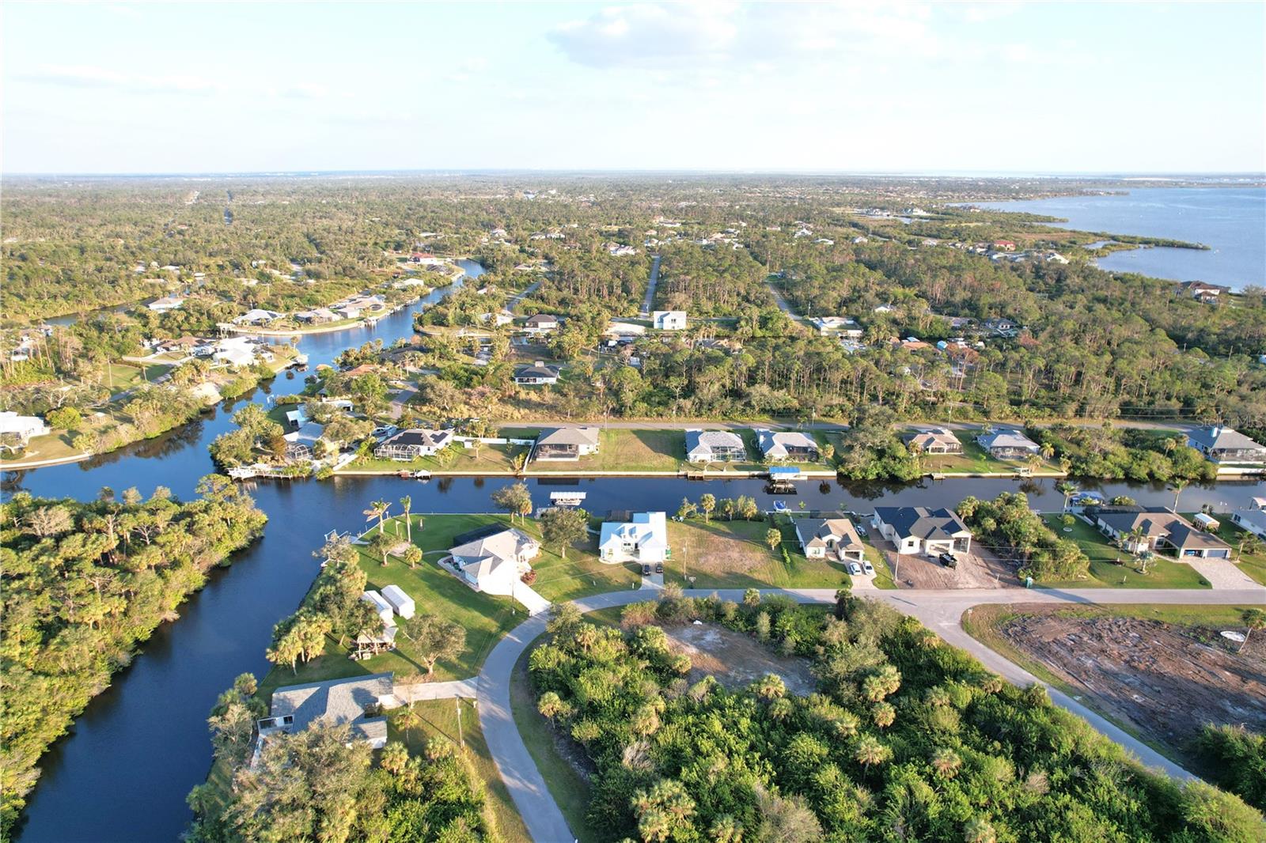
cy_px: 422
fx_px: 773
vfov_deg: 57.2
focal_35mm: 22
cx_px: 633
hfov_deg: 78.6
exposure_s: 1/640
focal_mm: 8.38
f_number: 2.8
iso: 100
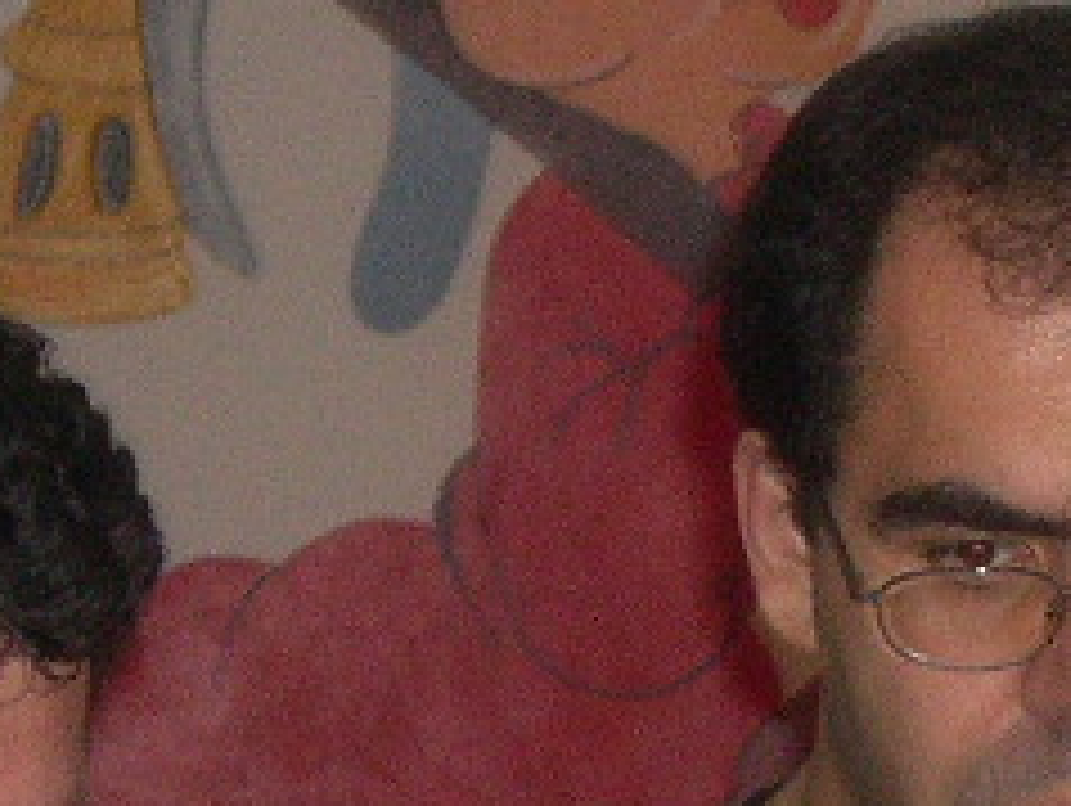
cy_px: 792
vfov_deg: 4.5
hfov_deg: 6.0
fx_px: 10251
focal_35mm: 331
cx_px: 882
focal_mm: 16.3
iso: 400
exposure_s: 1/60
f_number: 4
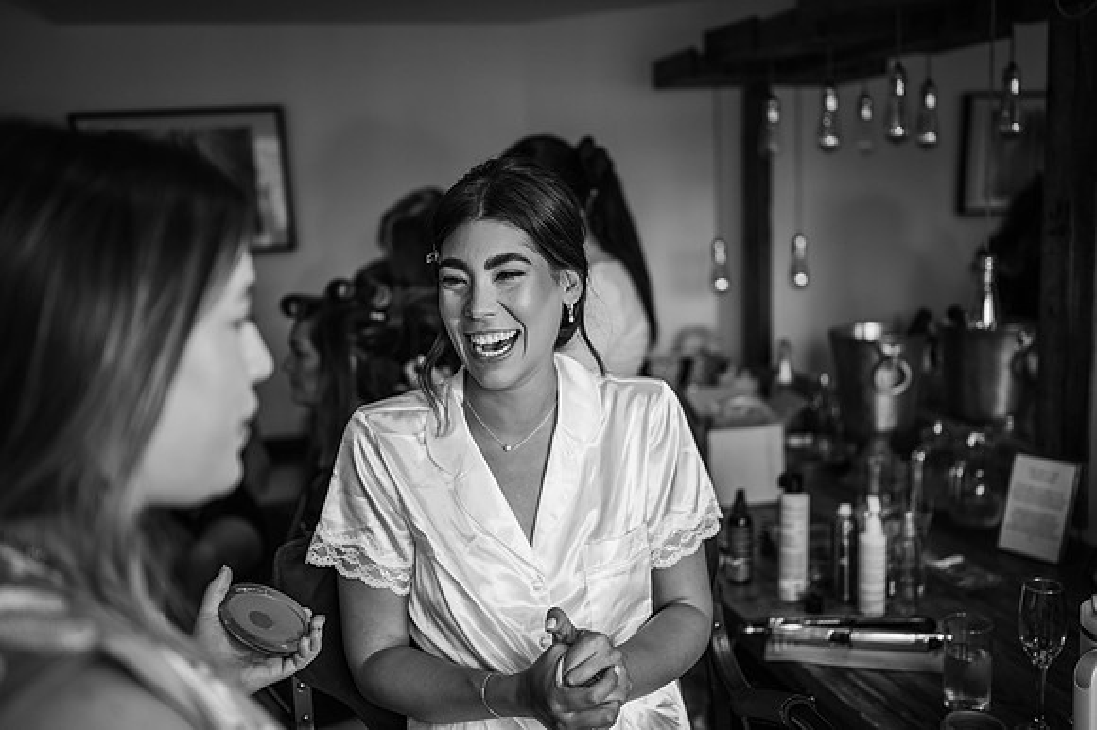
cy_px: 365
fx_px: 1066
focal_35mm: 35
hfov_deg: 54.5
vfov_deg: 37.8
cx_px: 548
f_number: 1.8
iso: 100
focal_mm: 35
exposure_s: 1/320
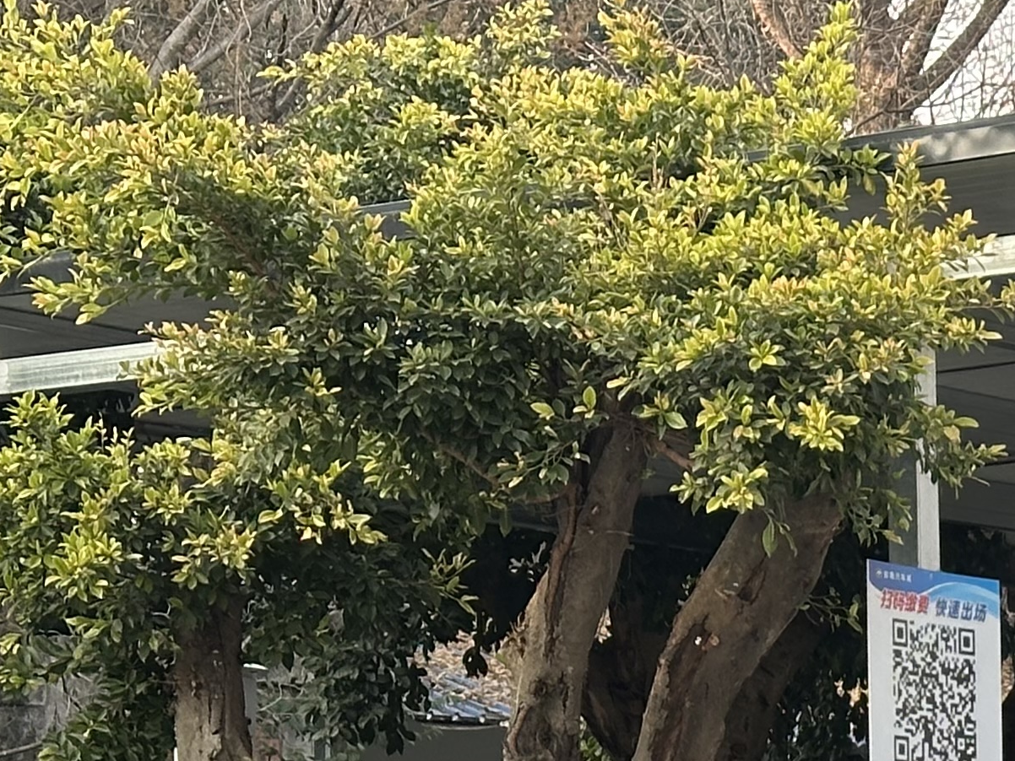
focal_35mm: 161
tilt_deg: -1.5
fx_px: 4722
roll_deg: -0.1
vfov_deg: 9.0
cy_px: 1161
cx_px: 1697
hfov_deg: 11.5
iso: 64
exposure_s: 1/464
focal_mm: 6.86
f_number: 1.78
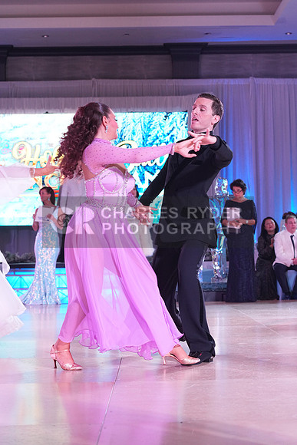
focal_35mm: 70
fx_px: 866
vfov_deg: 28.8
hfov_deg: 19.5
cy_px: 222
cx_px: 148
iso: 2500
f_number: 5.6
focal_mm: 70
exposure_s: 1/250
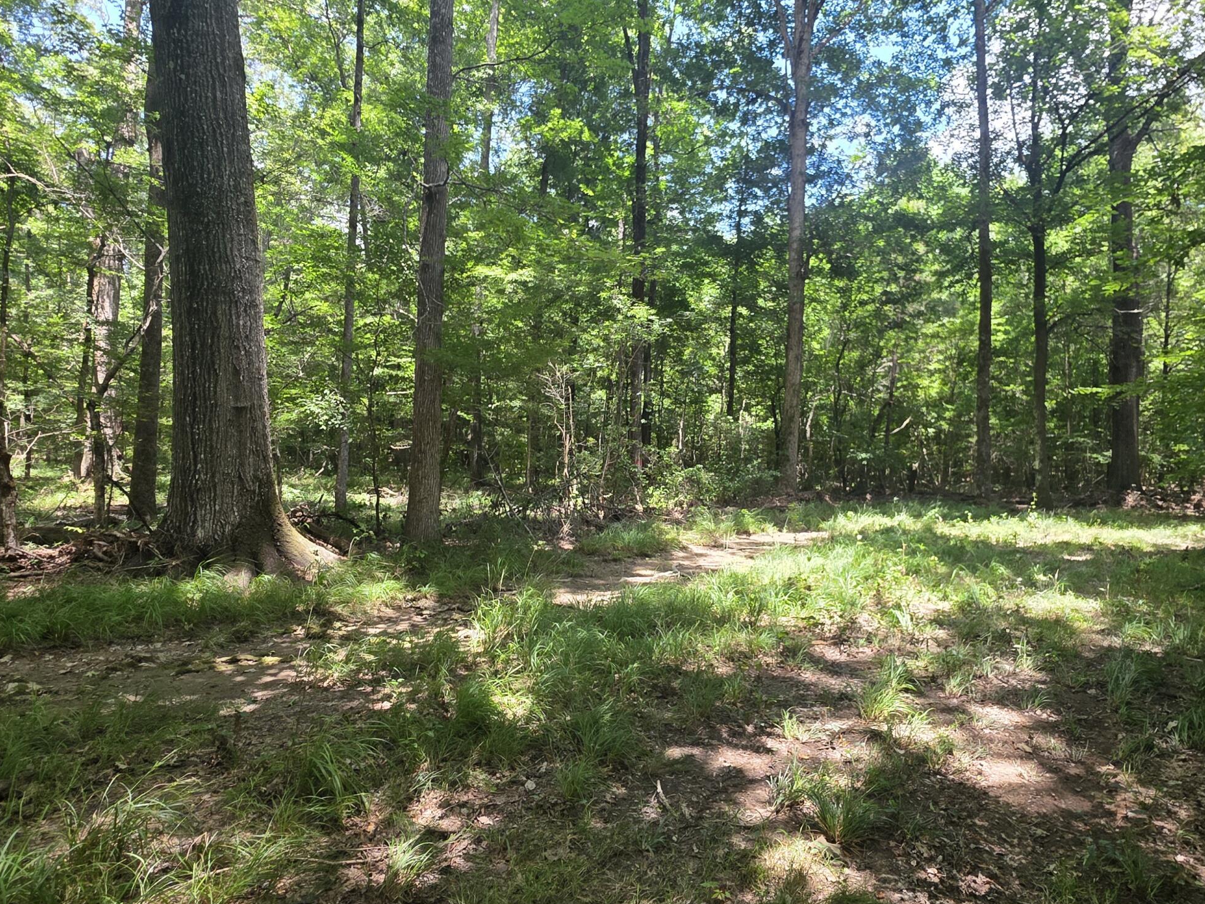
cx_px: 683
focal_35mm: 20
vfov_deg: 66.0
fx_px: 696
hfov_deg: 81.3
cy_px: 447
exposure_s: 1/120
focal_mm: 2.2
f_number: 1.9
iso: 25
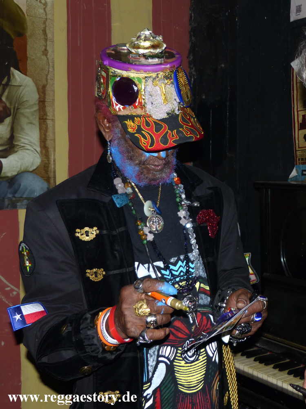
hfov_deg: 42.9
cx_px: 153
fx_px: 389
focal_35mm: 33
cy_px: 204
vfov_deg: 55.4
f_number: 2.8
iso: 100
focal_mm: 5.9
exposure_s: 1/60
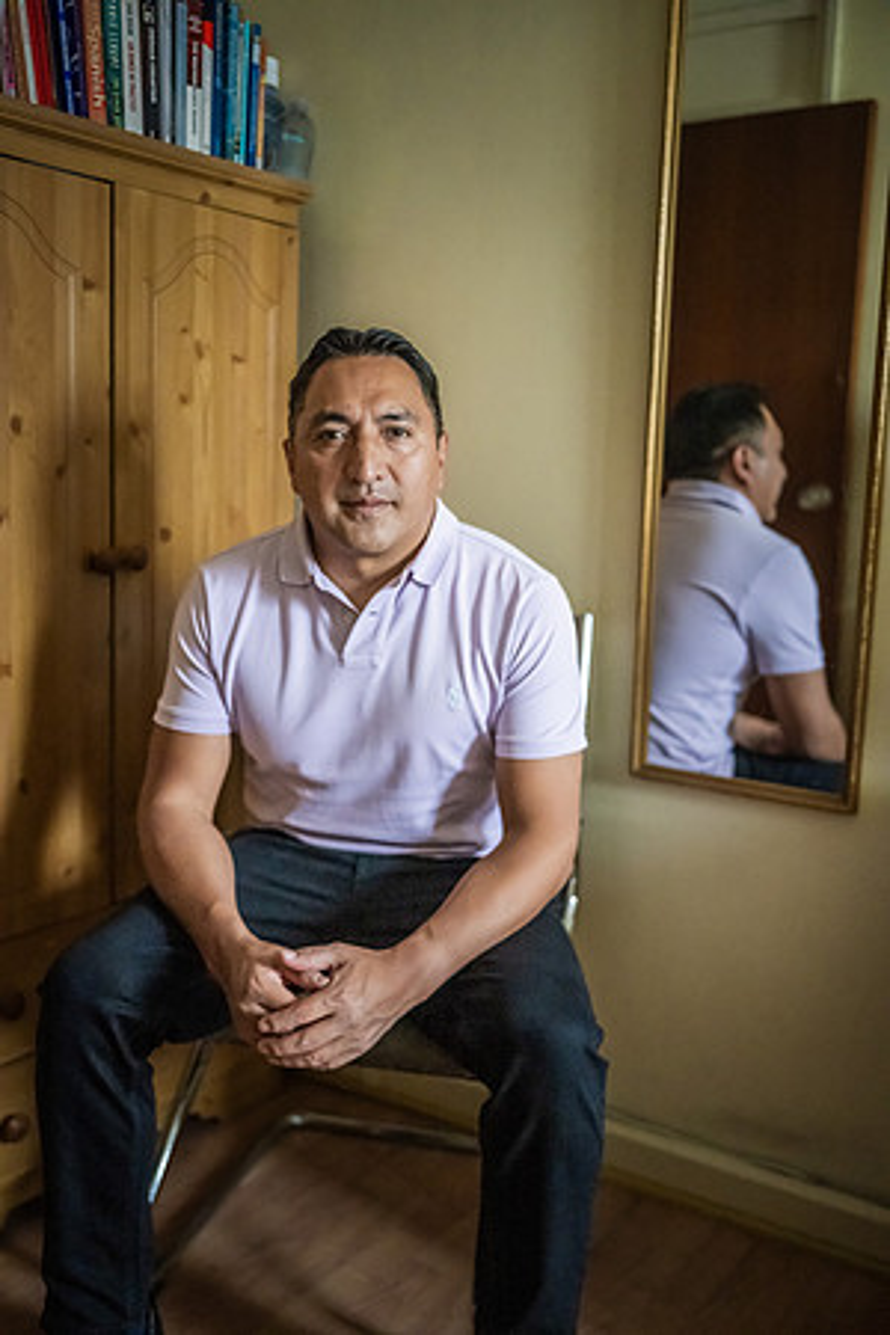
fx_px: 1298
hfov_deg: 37.9
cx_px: 445
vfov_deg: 54.4
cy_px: 668
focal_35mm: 35
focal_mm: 35
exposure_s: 1/2000
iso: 11400
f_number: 2
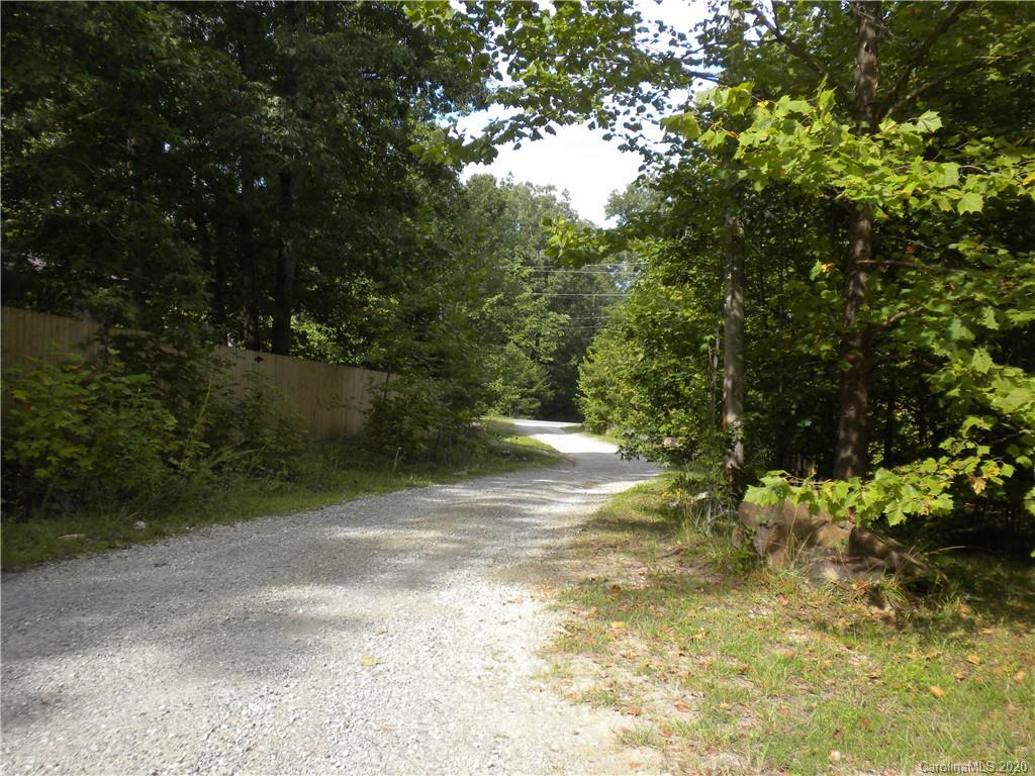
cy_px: 388
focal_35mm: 37
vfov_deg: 38.7
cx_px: 518
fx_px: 1106
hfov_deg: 50.1
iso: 64
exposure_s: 1/288
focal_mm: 6.6
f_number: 3.5
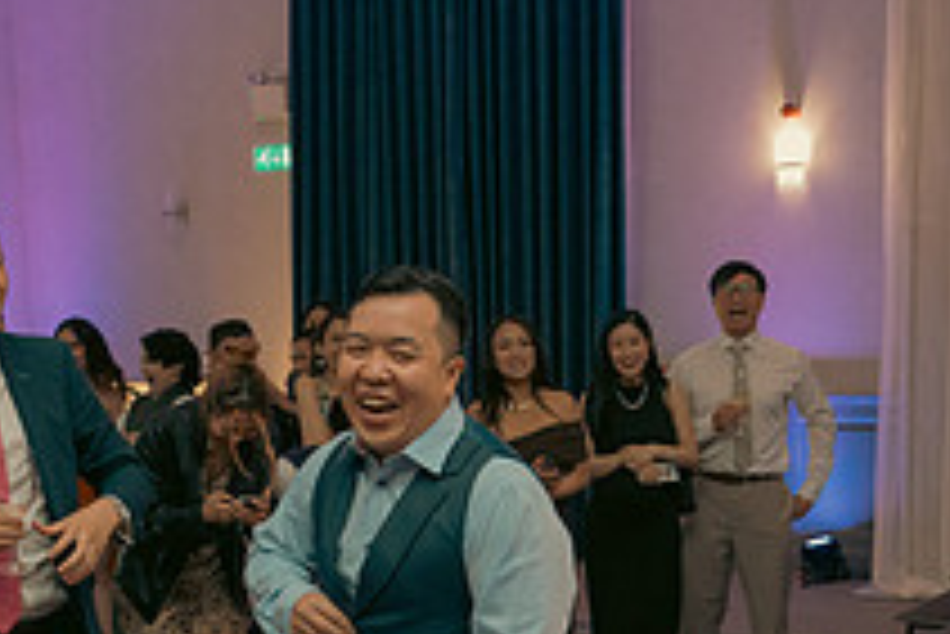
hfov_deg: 30.5
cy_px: 632
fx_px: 1743
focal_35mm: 66
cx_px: 423
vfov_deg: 20.0
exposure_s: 1/160
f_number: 3.5
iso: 2500
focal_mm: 24
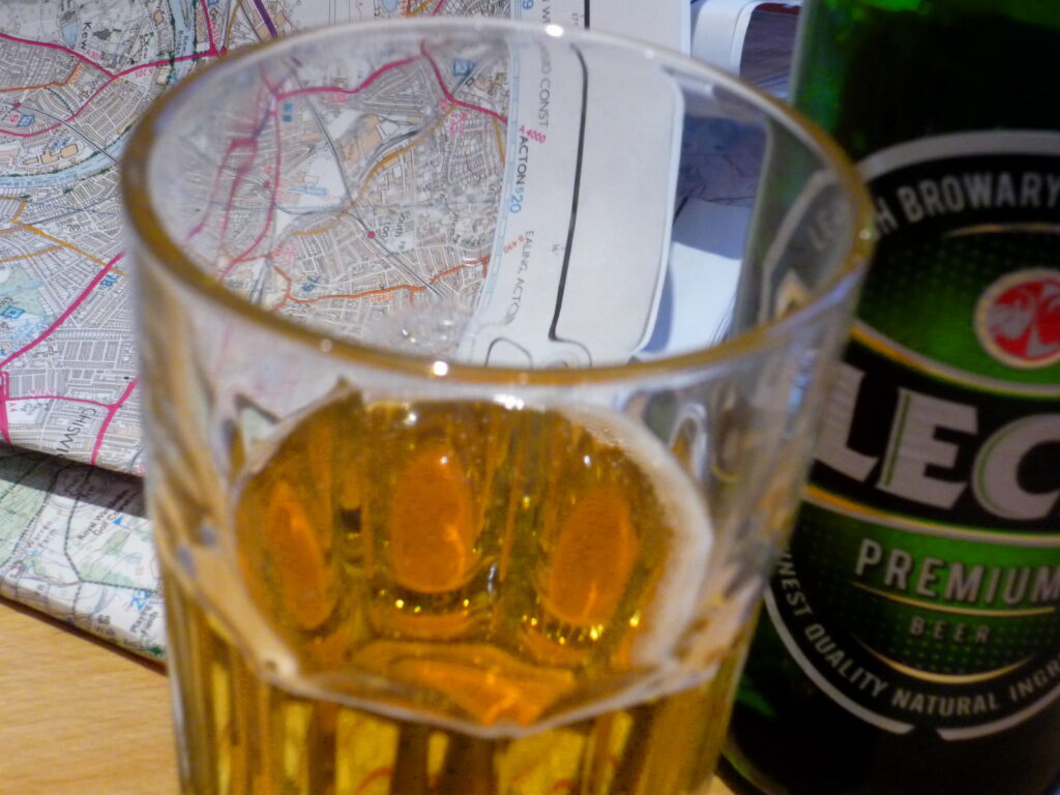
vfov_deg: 21.9
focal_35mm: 67
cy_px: 398
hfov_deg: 29.0
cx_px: 530
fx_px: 2052
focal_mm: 11.1
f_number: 3.9
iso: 400
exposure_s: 1/30
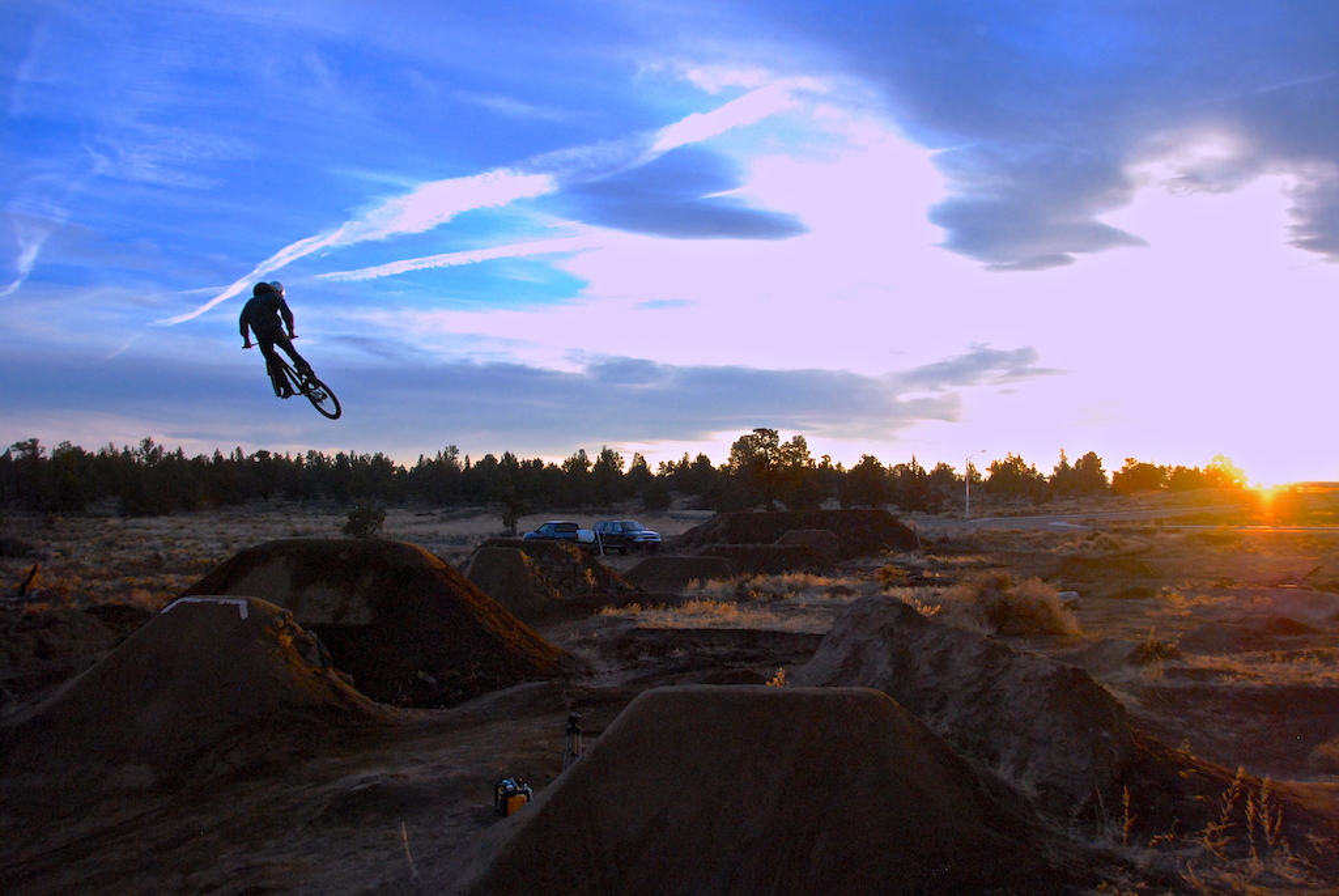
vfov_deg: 43.7
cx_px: 670
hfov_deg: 61.9
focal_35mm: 30
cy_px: 448
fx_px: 1117
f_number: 3.8
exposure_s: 1/2000
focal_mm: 20
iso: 1600
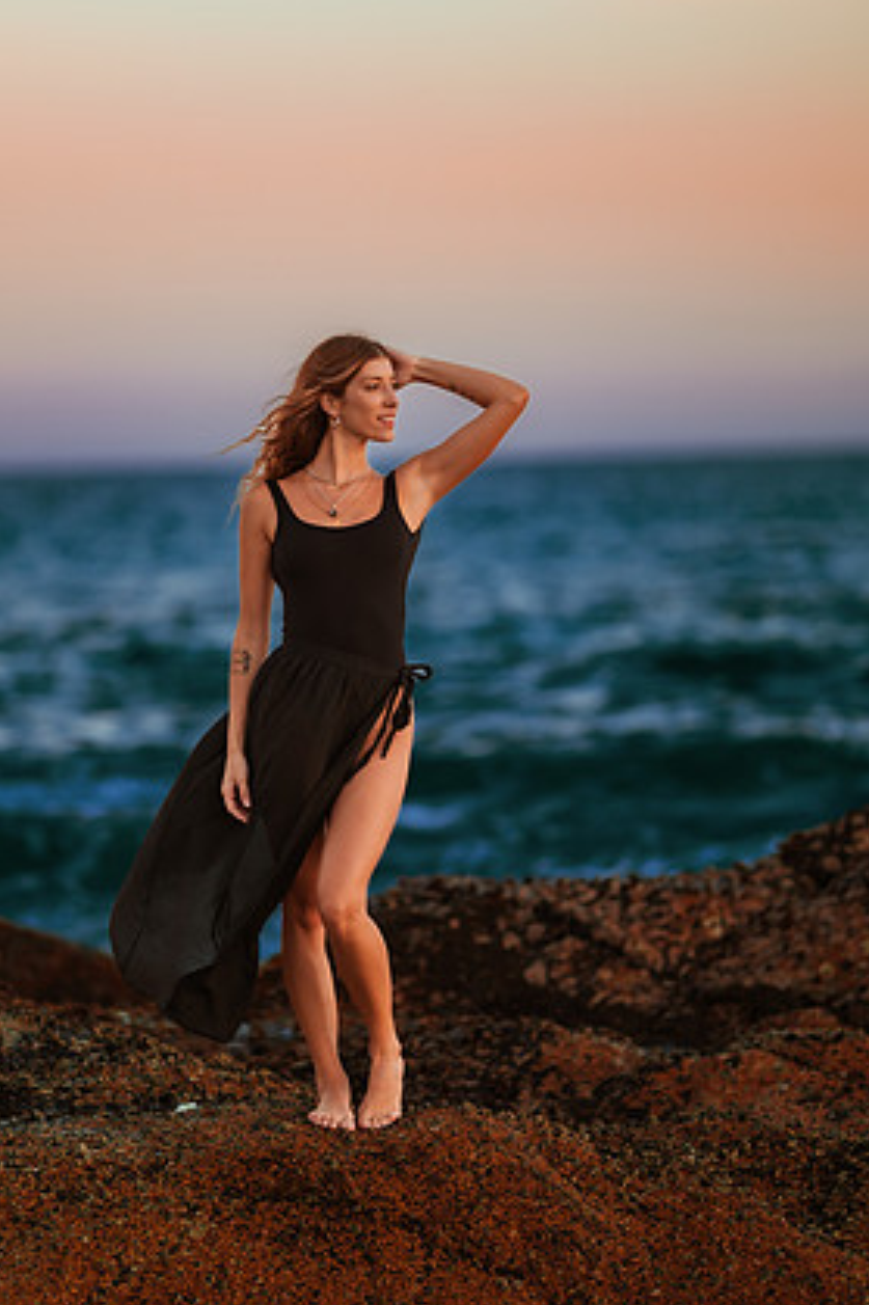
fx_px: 5254
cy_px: 632
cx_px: 414
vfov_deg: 14.2
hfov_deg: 9.5
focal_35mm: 145
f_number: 1.8
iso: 100
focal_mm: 135
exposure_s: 1/250
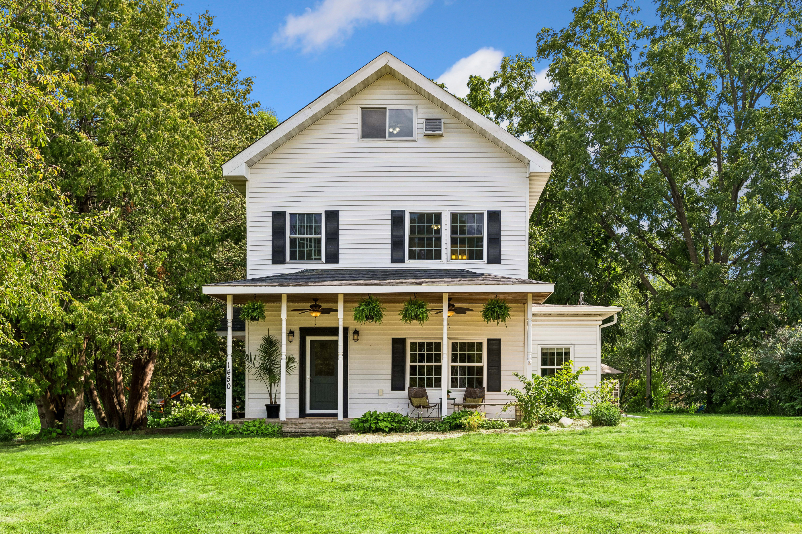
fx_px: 757
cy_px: 267
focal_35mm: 34
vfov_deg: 38.9
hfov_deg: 55.8
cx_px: 401
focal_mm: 34
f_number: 8
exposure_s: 1/500
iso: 400
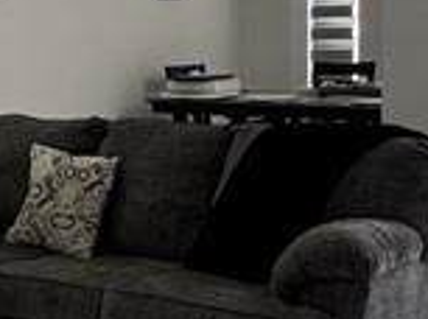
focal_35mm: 94
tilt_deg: -5.9
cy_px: 157
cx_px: -98
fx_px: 1160
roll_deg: +2.4
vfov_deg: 15.7
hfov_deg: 19.6
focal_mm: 2.22
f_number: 2.2
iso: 200
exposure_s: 1/60
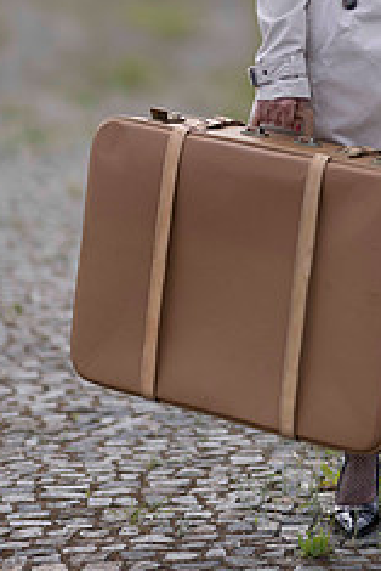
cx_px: 347
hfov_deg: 6.8
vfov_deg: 10.2
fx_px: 3186
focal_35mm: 201
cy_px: 68
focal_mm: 105
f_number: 1.4
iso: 64
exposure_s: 1/2500
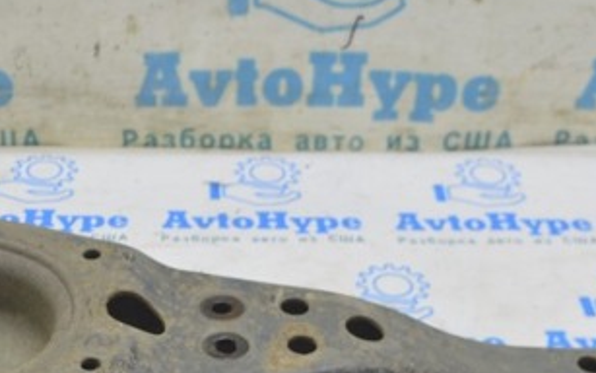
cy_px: 325
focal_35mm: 86
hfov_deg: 23.9
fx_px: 1398
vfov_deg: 15.0
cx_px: 184
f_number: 5.6
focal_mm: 27
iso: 400
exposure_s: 1/20
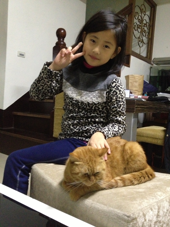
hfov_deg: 40.7
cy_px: 114
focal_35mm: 35
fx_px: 229
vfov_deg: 52.6
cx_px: 85
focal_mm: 4.28
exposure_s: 1/15
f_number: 2.4
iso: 800
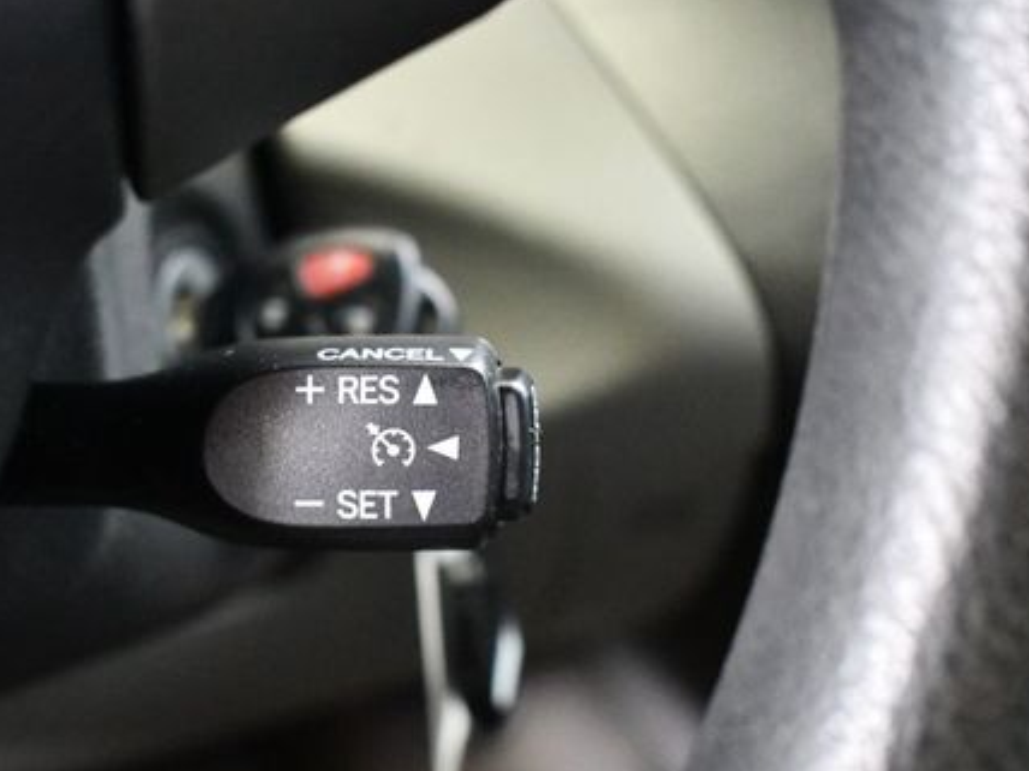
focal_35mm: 56
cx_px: 334
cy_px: 420
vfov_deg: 26.1
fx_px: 1665
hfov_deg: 34.0
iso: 10000
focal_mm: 26
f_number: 4
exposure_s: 1/60
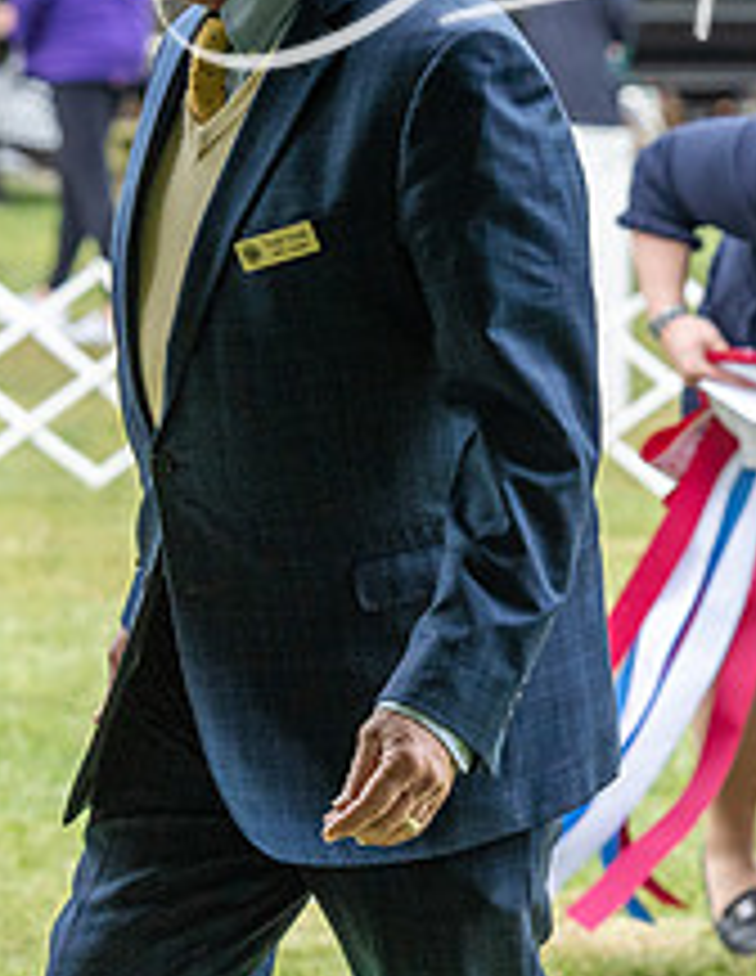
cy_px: 369
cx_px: 963
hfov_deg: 5.0
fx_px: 8619
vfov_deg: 6.5
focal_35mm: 302
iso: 1250
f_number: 4.5
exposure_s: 1/1000
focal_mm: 102
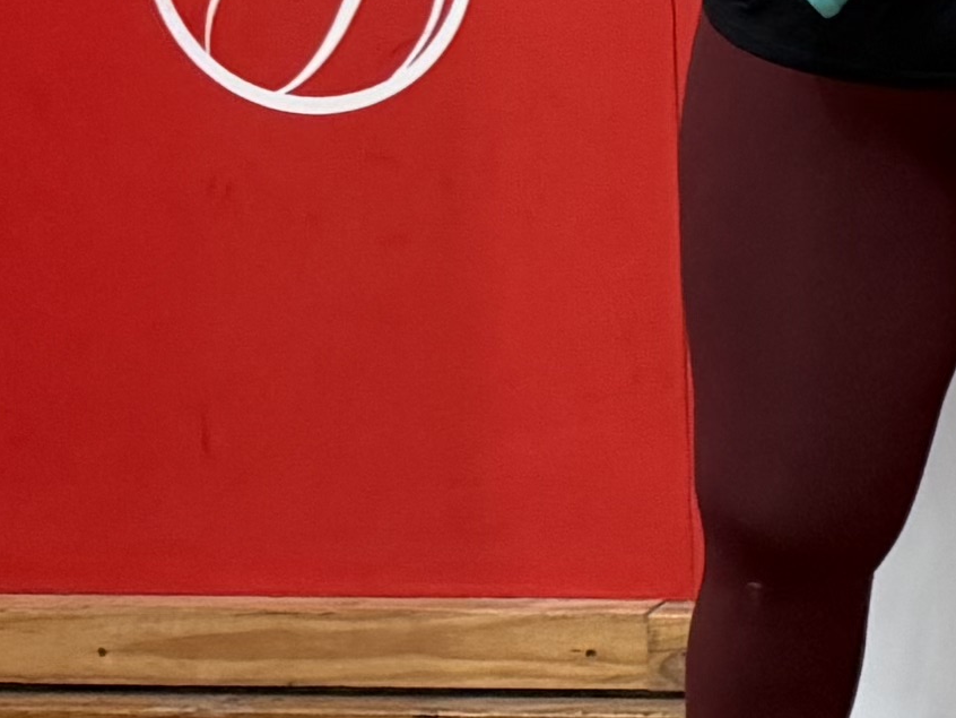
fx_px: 4475
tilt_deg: -2.4
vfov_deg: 8.8
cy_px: -613
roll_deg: -1.5
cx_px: 2935
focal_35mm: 162
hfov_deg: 9.4
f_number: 1.78
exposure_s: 1/121
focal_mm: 6.76
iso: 200
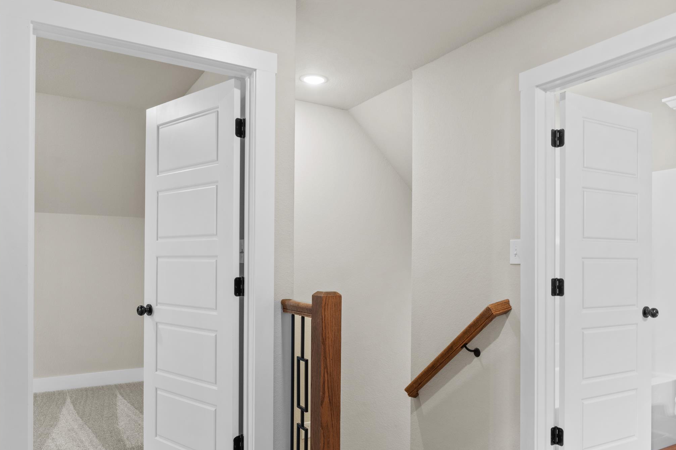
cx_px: 376
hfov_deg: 68.8
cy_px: 268
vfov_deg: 49.0
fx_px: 492
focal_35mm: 26
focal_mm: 14.1
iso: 200
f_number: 9
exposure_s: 1/1.25
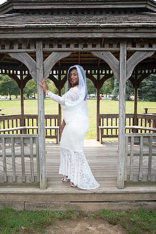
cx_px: 78
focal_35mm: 36
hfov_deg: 36.9
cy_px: 117
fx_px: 234
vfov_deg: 53.1
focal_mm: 35
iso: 800
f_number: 3.7
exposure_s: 1/1600
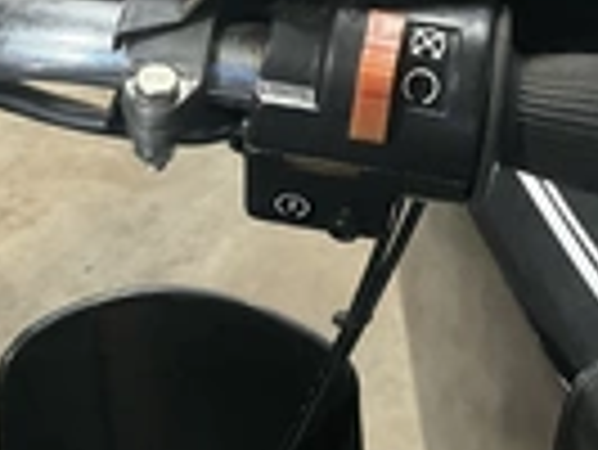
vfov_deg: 16.4
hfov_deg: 22.4
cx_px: 387
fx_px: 1504
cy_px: -63
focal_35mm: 87
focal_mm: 3
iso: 160
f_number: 1.8
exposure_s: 1/60
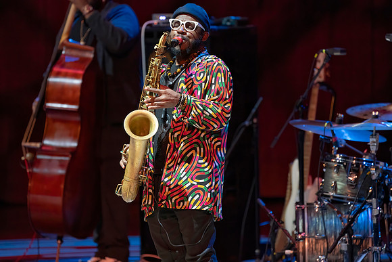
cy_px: 131
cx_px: 196
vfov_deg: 4.1
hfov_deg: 6.1
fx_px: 3692
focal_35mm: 339
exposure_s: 1/320
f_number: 5.6
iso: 5000
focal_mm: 339
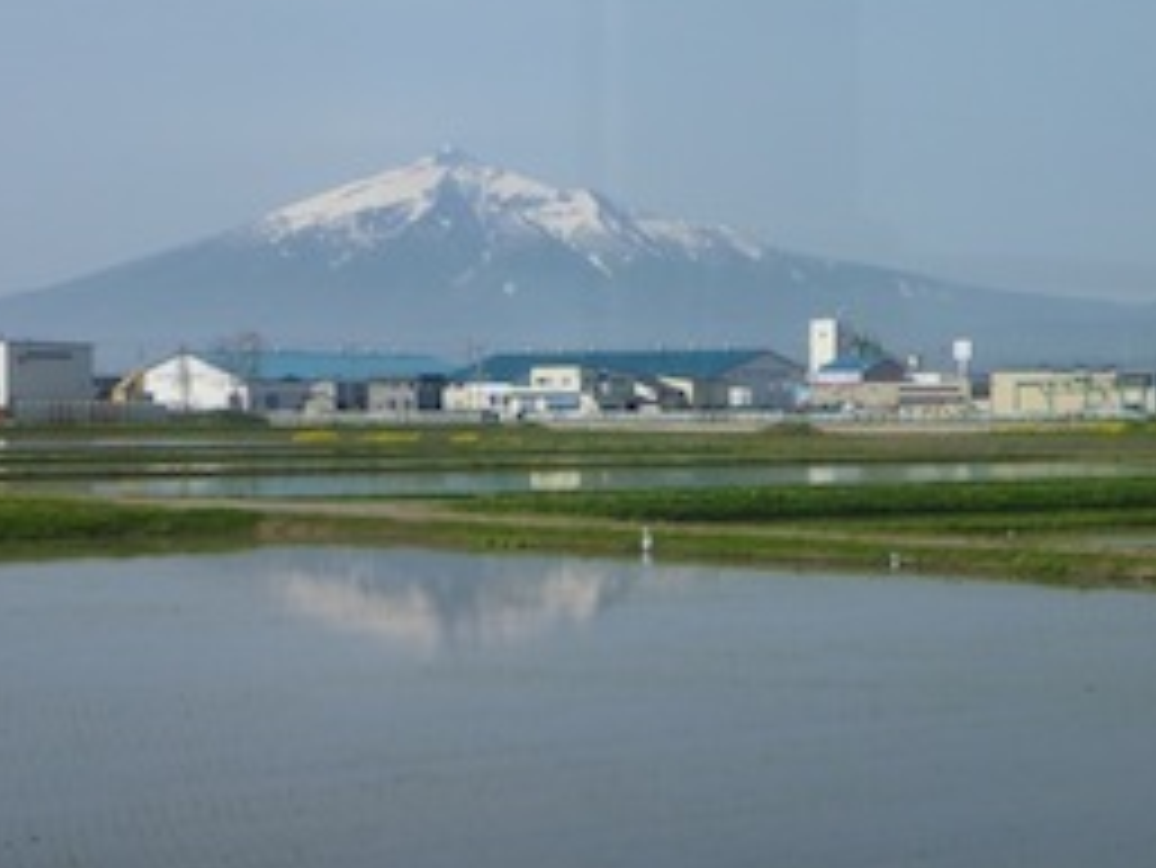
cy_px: 400
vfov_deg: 16.2
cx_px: 486
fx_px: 3040
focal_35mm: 91
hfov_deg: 21.5
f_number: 5.2
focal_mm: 11
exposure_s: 1/640
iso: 100
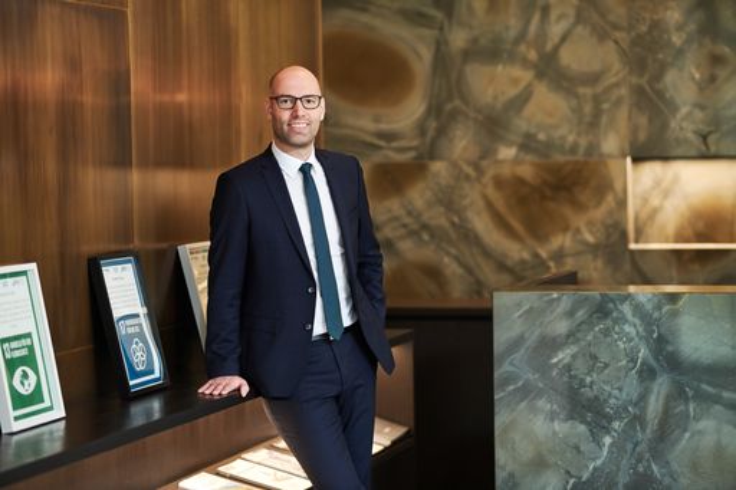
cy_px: 245
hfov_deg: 19.5
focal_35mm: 105
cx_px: 368
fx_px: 2146
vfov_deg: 13.0
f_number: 2.2
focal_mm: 105
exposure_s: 1/100
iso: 200
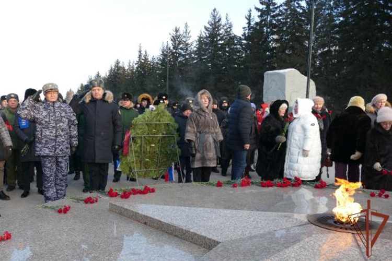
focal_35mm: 25
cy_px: 130
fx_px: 272
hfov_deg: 71.5
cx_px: 196
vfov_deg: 51.3
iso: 125
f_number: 2.8
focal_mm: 9.17
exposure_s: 1/200
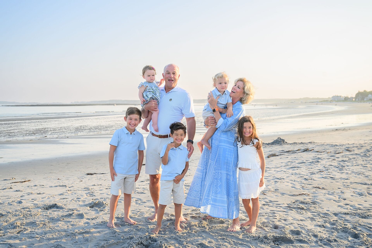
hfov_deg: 48.5
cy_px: 124
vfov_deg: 33.4
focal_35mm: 40
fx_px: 413
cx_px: 186
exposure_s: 1/500
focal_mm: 40
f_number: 5
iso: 400
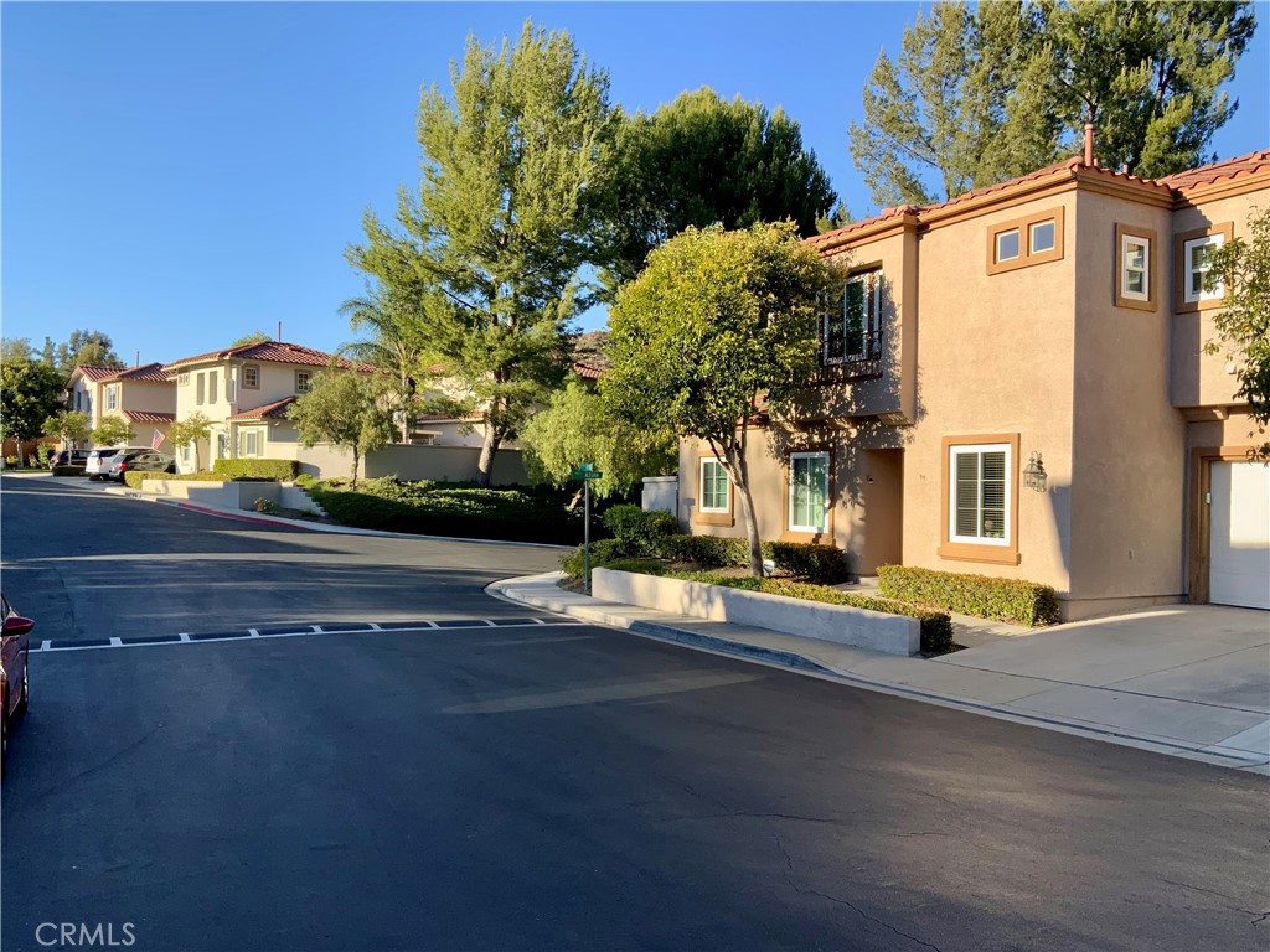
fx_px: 1064
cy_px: 476
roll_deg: -1.6
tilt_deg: +0.5
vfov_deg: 48.2
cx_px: 635
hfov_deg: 61.7
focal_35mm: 29
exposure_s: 1/781
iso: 16
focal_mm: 3
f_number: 1.8
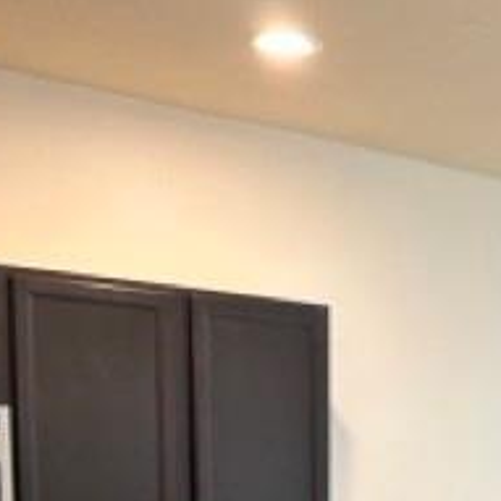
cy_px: 651
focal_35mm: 71
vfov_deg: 21.9
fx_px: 1163
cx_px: 511
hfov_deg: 23.2
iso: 160
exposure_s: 1/60
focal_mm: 6.86
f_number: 1.78
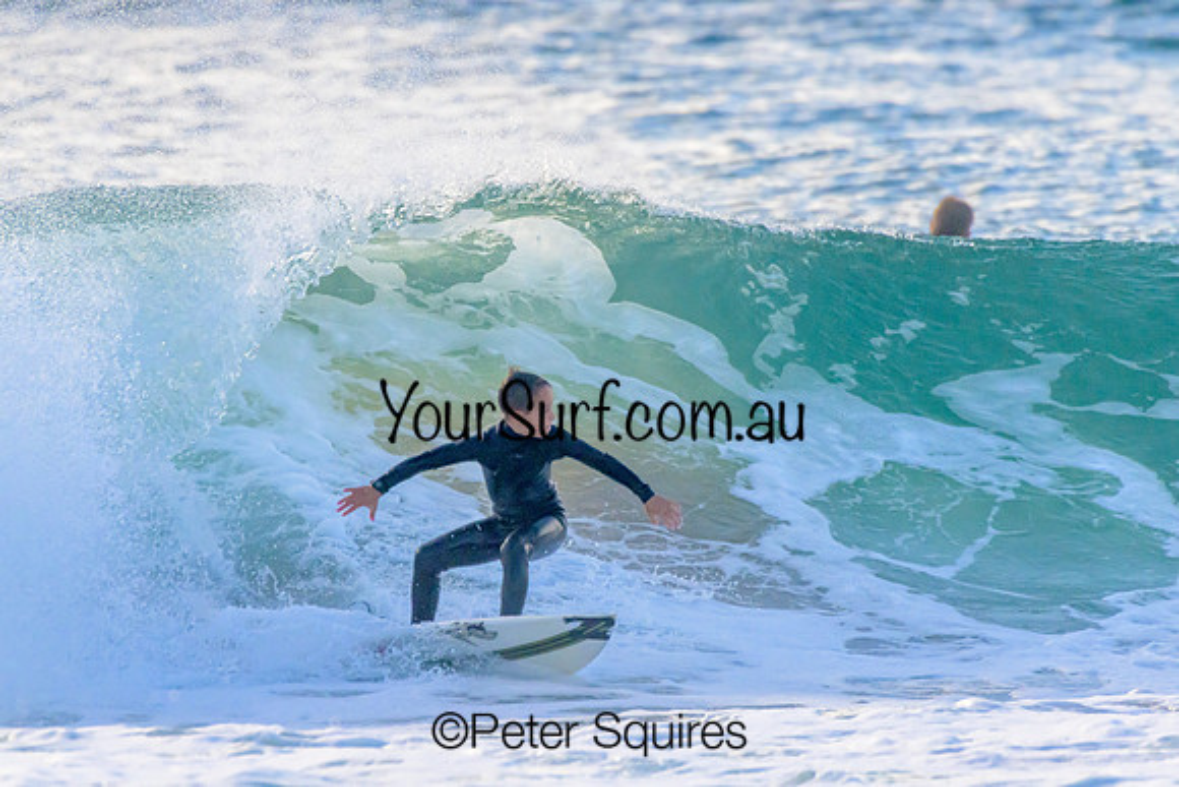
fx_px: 32756
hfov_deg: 2.1
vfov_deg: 1.4
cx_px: 590
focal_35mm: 1000
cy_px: 394
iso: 2200
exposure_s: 1/2000
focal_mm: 1000
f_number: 11
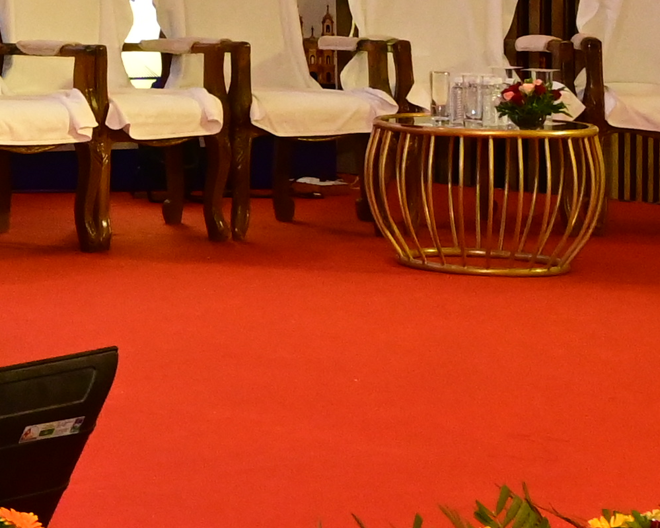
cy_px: -169
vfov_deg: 9.6
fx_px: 3066
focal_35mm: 157
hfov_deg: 10.8
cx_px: -828
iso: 2000
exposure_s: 1/160
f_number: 6.3
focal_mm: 20
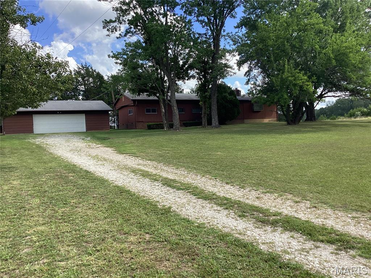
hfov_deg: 58.4
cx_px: 186
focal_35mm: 31
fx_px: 332
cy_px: 139
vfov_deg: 45.4
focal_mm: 3.3
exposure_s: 1/673
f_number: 2.4
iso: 25
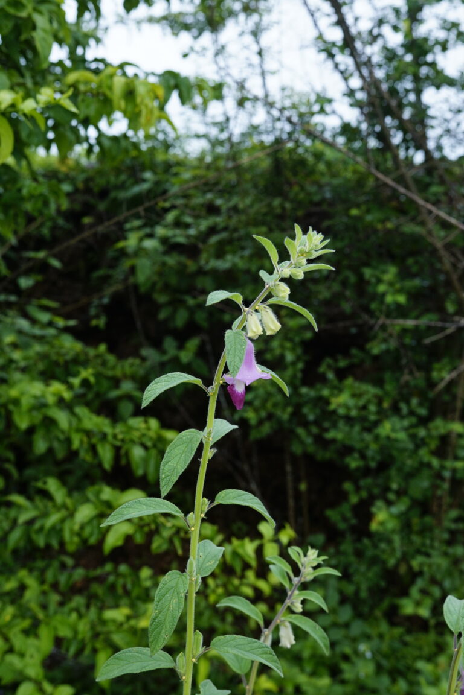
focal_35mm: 52
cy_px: 348
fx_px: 1015
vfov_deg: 37.9
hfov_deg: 25.8
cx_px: 232
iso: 320
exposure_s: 1/500
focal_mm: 35
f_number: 6.3
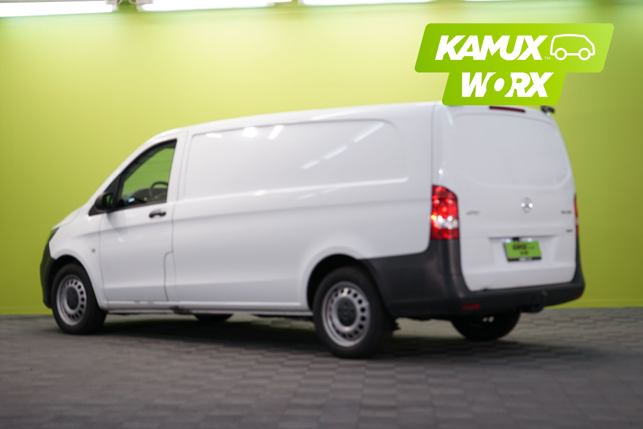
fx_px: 1143
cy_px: 214
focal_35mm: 64
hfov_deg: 31.4
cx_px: 322
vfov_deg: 21.2
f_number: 5.6
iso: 500
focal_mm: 64
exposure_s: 1/50
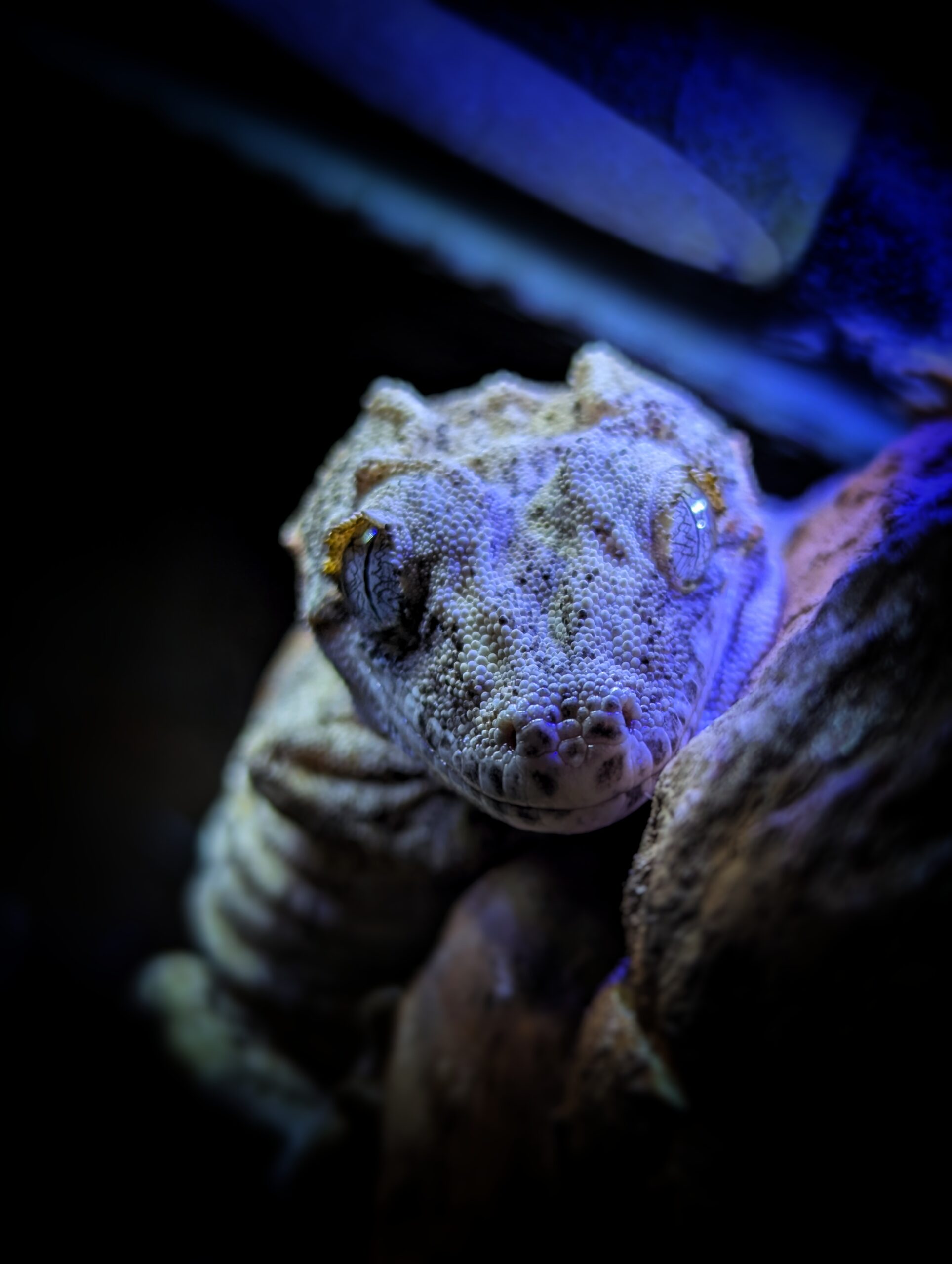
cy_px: 632
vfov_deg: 39.6
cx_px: 476
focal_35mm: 48
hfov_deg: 30.3
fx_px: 1755
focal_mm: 6.81
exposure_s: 1/252
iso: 46
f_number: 1.85
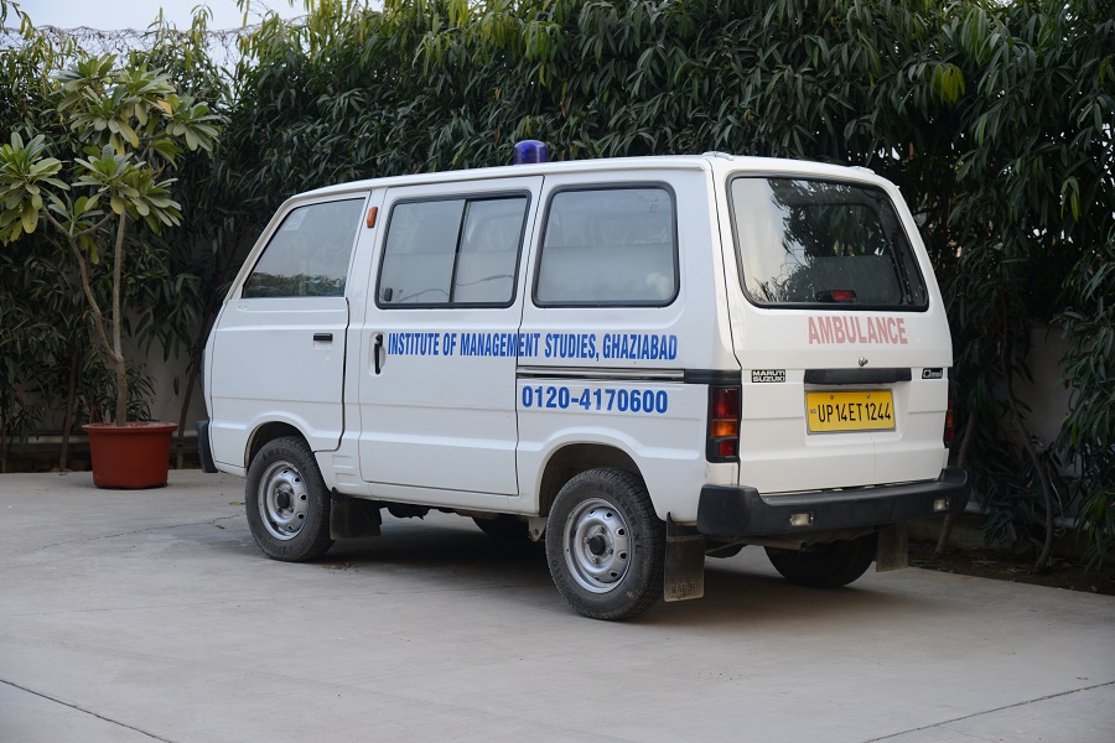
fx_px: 1796
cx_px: 558
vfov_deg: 23.4
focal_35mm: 58
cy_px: 372
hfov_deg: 34.5
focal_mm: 58
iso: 640
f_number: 5.6
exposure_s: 1/180
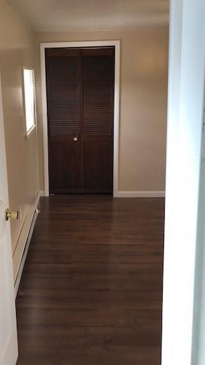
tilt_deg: -9.5
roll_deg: +1.9
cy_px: 152
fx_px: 348
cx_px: 67
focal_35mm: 36
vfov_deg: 55.0
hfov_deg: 32.5
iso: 25
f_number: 1.8
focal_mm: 3.99
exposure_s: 1/40
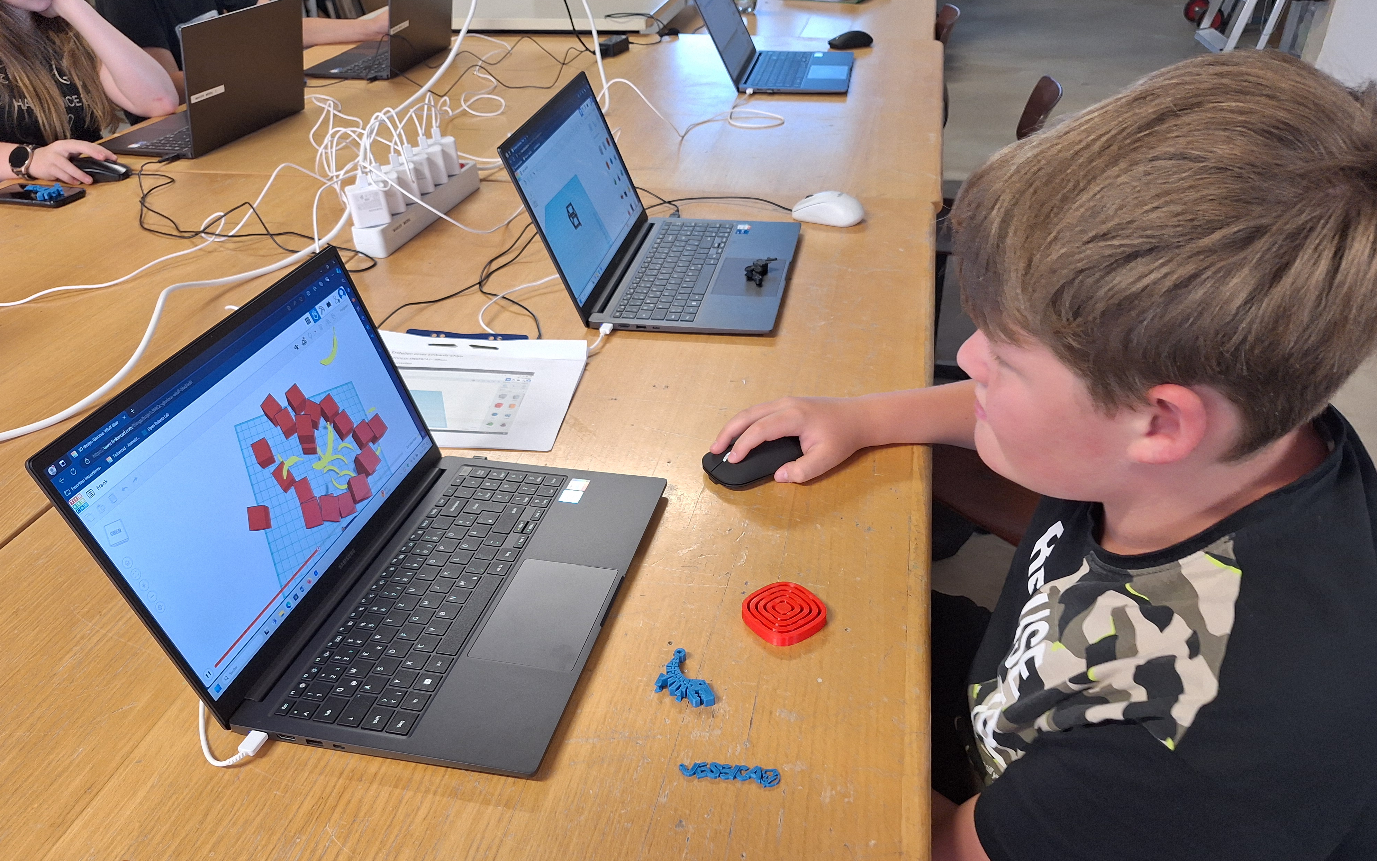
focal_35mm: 25
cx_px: 698
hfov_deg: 72.5
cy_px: 509
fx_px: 938
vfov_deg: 49.0
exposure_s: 1/50
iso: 200
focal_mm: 5.54
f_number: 1.8
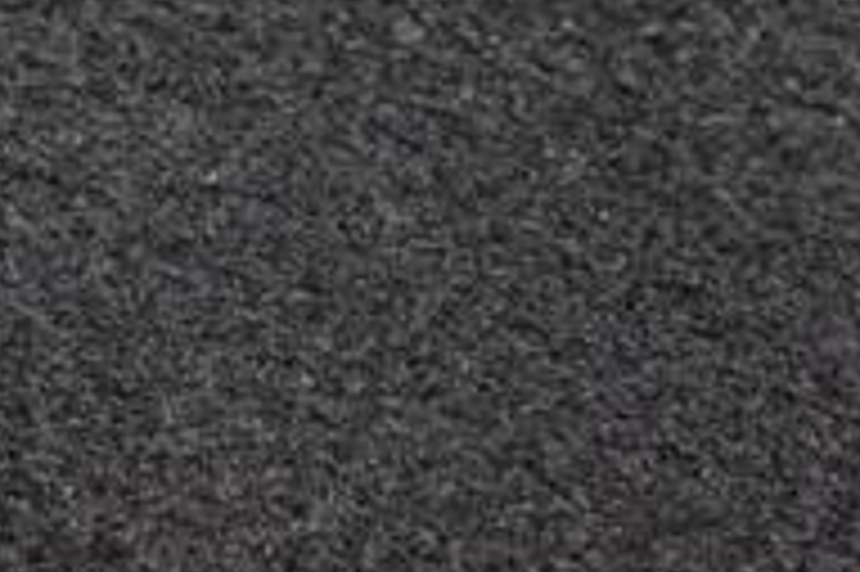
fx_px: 4606
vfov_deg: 7.1
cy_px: 124
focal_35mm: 193
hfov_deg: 9.2
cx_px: -1432
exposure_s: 1/160
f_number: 4
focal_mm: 24
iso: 1250
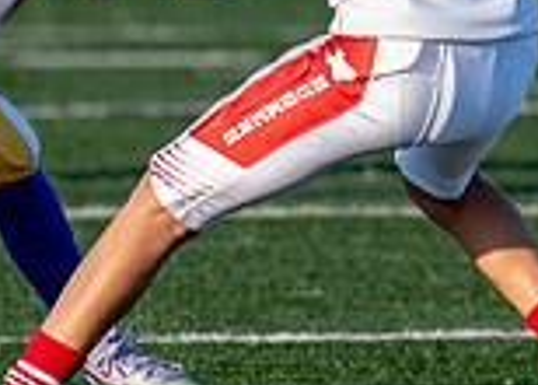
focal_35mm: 1318
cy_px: -148
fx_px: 20139
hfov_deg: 1.5
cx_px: -73
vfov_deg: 1.1
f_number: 2.8
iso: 200
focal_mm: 200
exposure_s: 1/3200
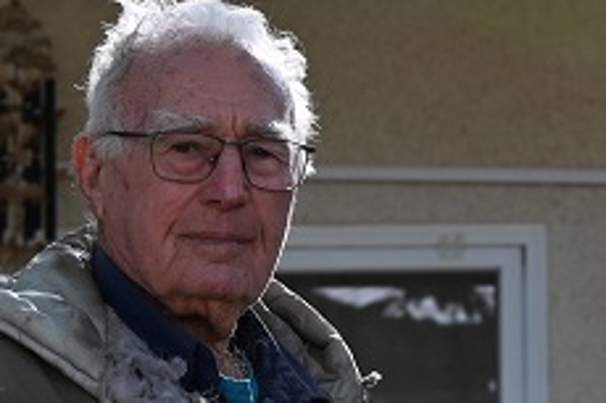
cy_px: 541
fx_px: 5046
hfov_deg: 6.9
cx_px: 303
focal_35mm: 300
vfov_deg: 4.6
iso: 250
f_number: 5.6
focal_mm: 57
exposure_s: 1/250
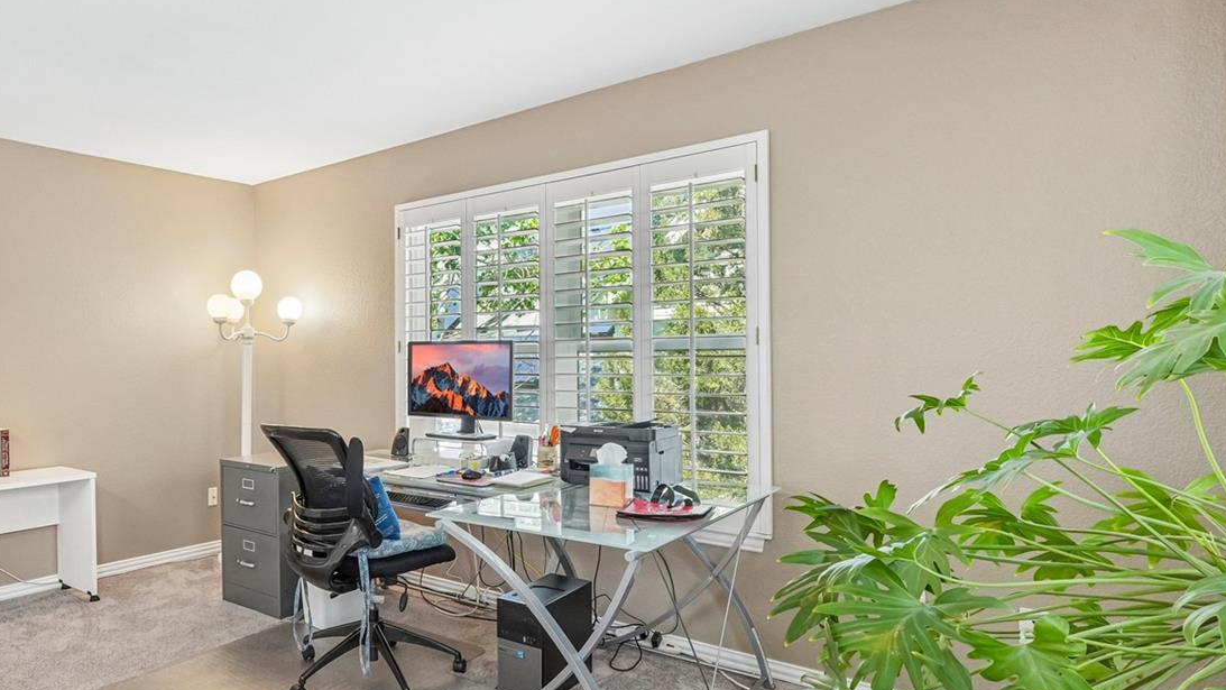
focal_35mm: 23
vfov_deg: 49.5
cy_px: 360
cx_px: 333
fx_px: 748
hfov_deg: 74.1
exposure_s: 1/10
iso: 800
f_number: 8
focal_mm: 10
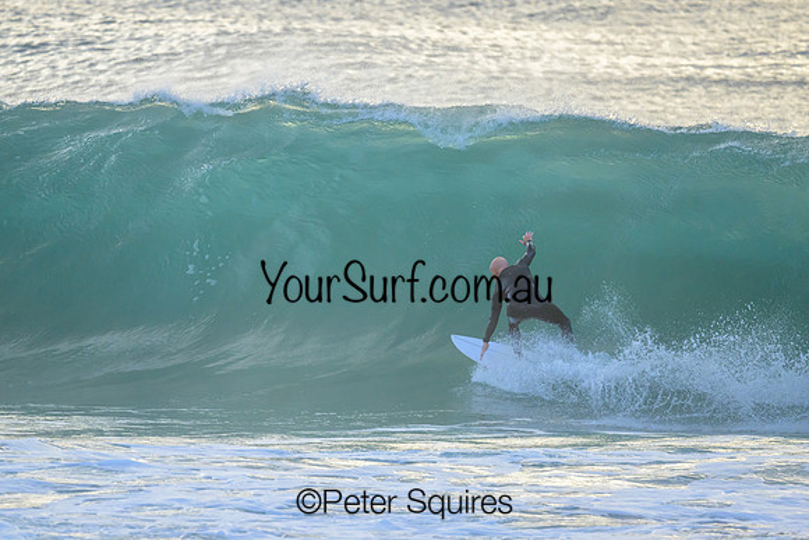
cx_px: 404
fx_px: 17981
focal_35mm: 800
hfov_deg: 2.6
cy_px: 270
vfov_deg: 1.7
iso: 2500
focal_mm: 800
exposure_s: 1/2500
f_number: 6.3
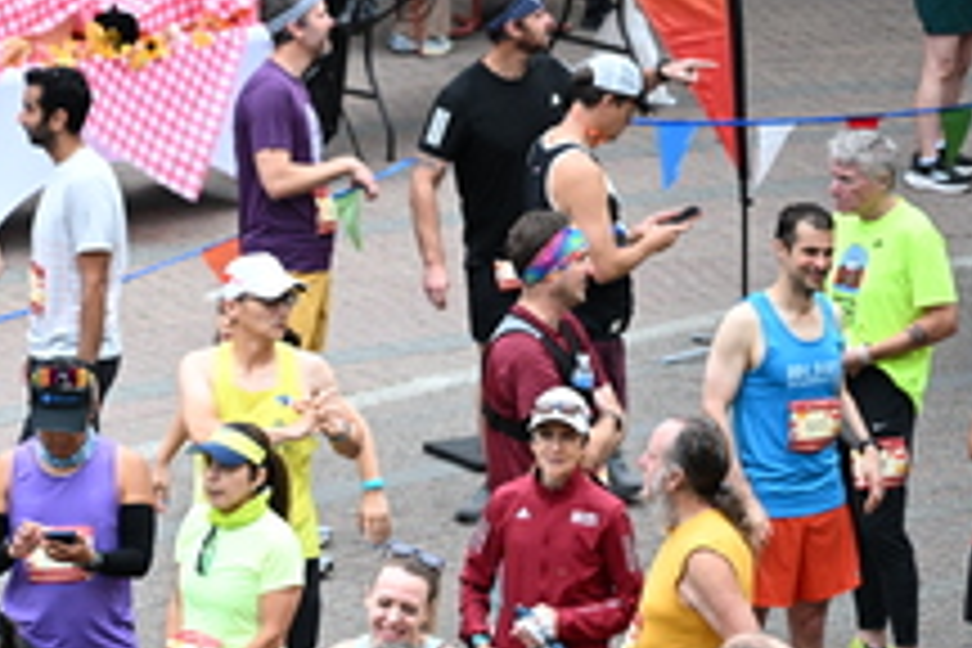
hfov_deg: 6.7
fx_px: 8261
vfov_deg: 4.5
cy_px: 763
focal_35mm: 306
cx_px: -252
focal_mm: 120
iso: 2000
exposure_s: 1/400
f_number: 4
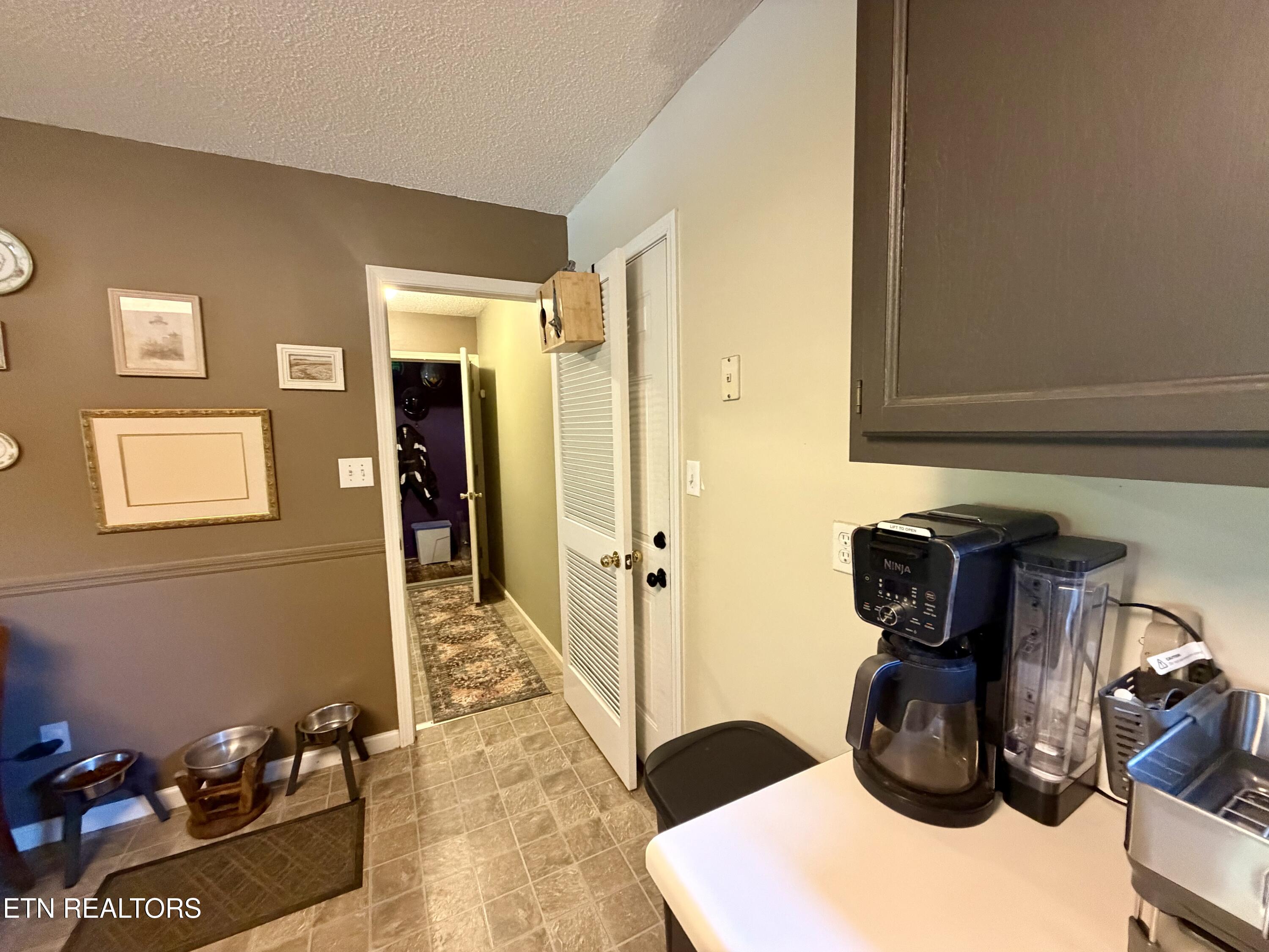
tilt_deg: -4.6
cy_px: 476
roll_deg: +0.7
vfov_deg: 85.7
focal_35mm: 14
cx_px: 634
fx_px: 513
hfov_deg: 102.1
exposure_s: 1/60
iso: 640
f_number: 2.2
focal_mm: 2.22
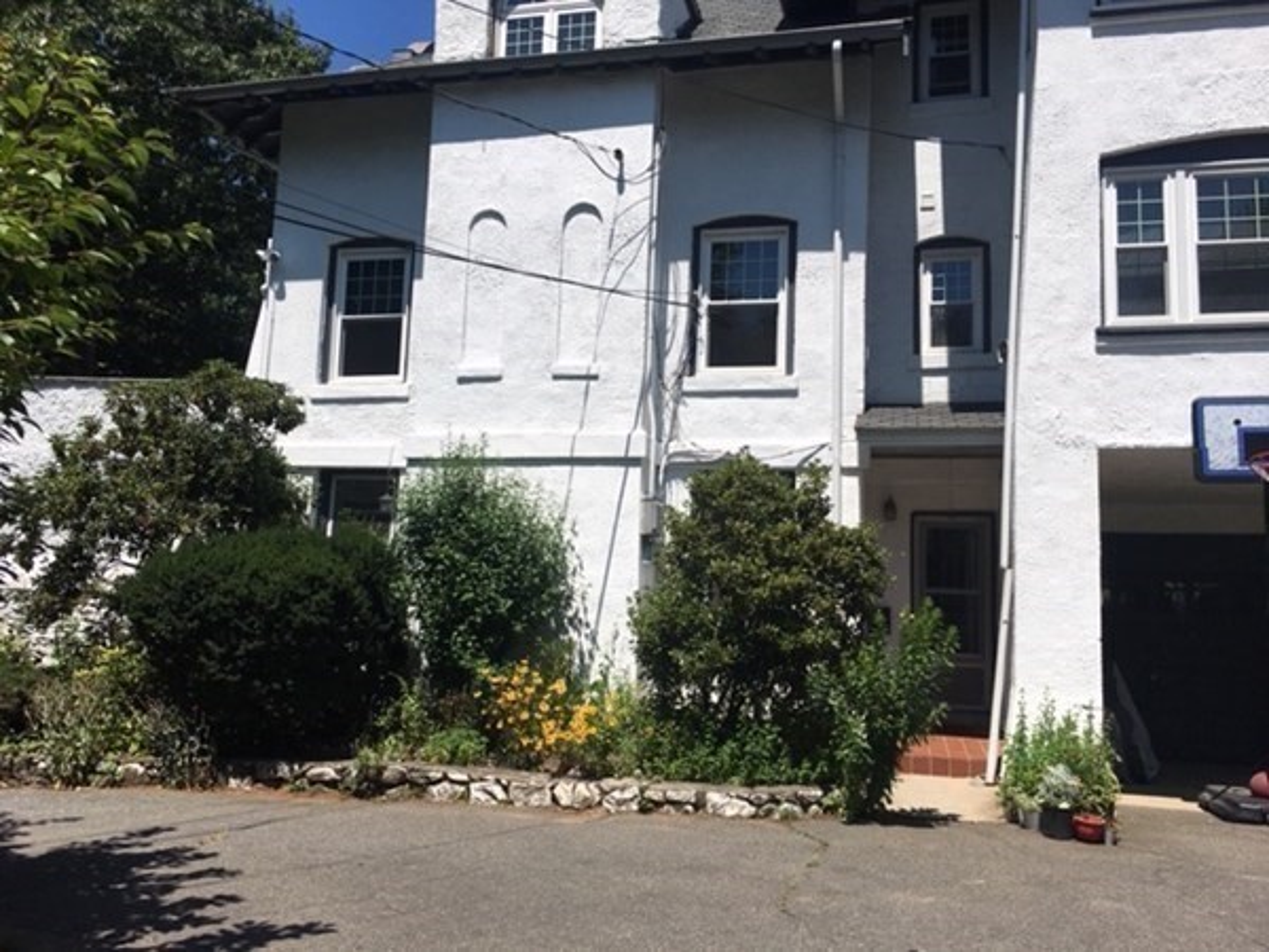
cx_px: 634
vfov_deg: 48.2
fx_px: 1063
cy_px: 476
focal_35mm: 29
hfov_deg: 61.7
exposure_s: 1/3077
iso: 25
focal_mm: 4.15
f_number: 2.2
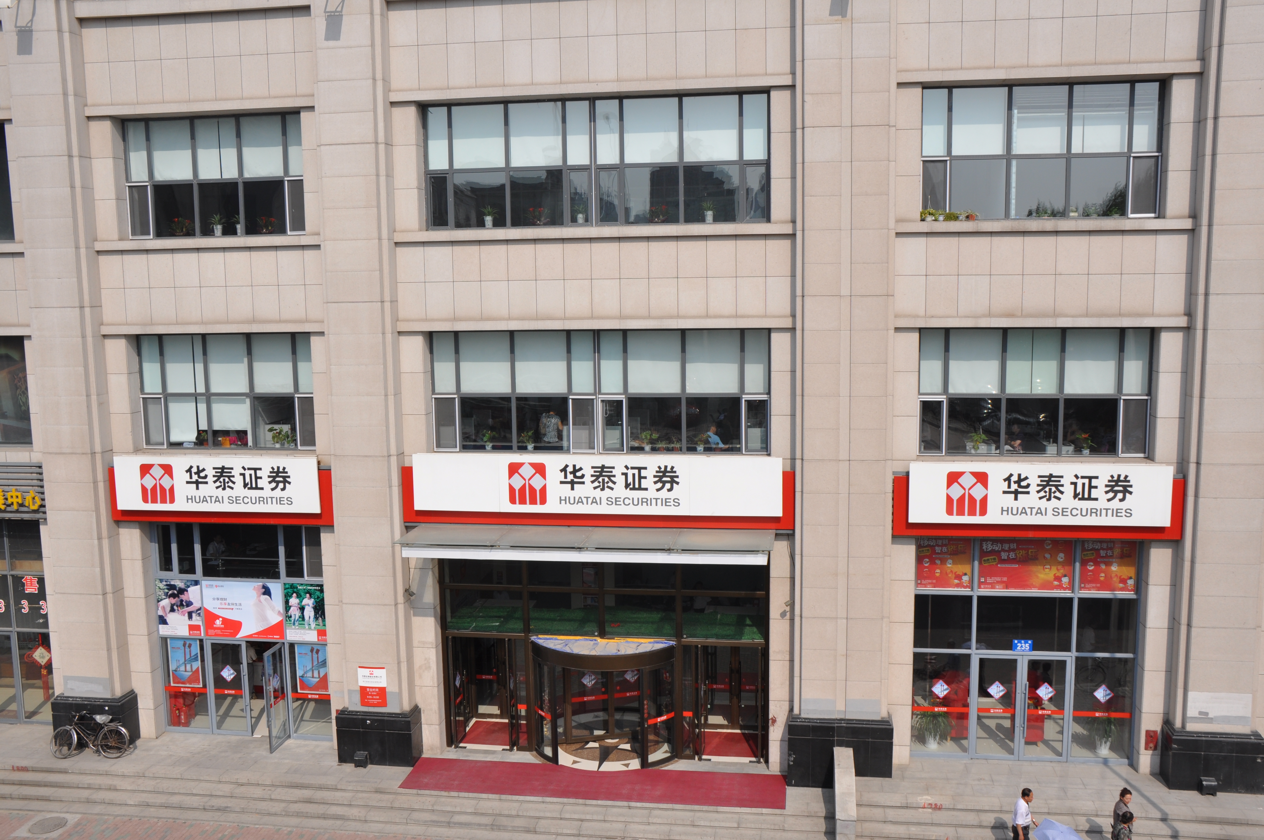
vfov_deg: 38.3
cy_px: 420
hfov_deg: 55.2
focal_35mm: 34
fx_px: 1210
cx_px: 632
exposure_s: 1/400
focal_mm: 23
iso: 200
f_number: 10
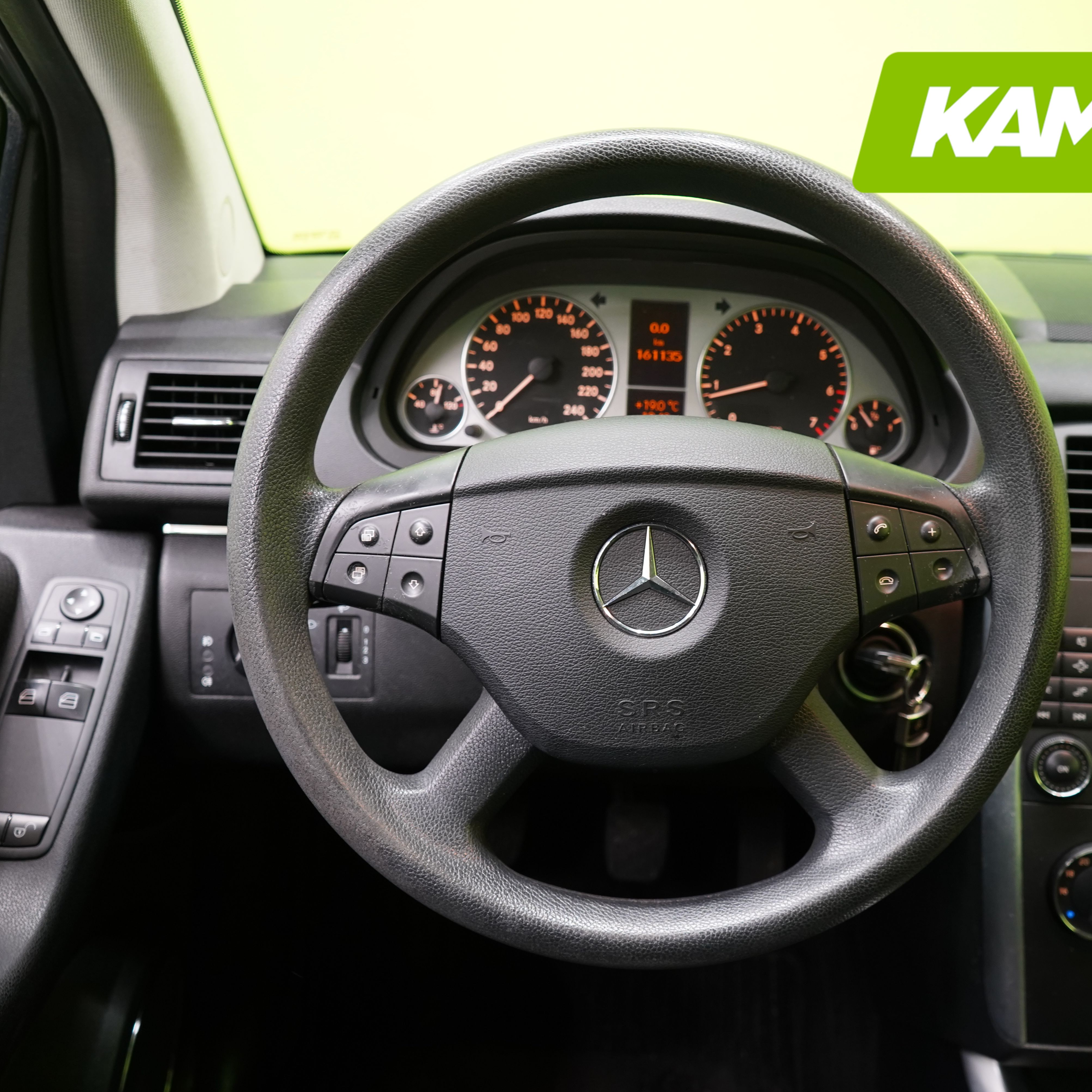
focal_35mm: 37
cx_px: 648
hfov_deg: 44.7
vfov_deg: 44.9
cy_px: 546
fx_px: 1321
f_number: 5
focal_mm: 29
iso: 1250
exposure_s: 1/20
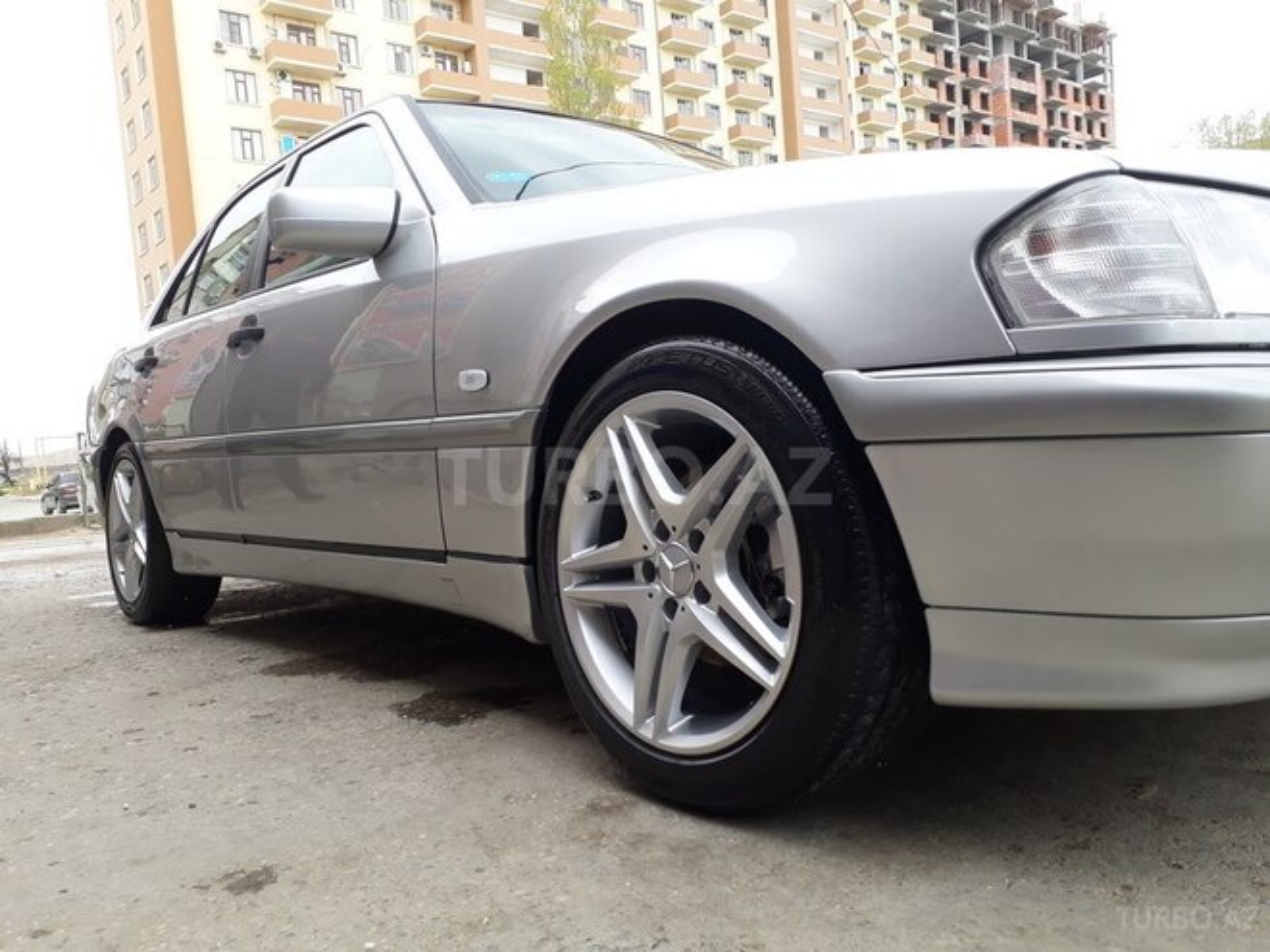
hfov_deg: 65.3
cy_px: 476
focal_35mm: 27
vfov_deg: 51.4
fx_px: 991
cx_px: 635
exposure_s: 1/209
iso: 40
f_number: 1.9
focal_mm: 3.6
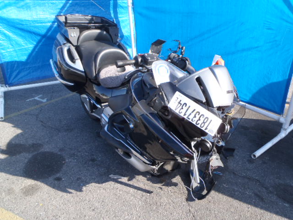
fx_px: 237
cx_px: 146
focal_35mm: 28
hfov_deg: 63.4
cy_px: 110
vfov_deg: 49.7
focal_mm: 5
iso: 80
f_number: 4.5
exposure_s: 1/160
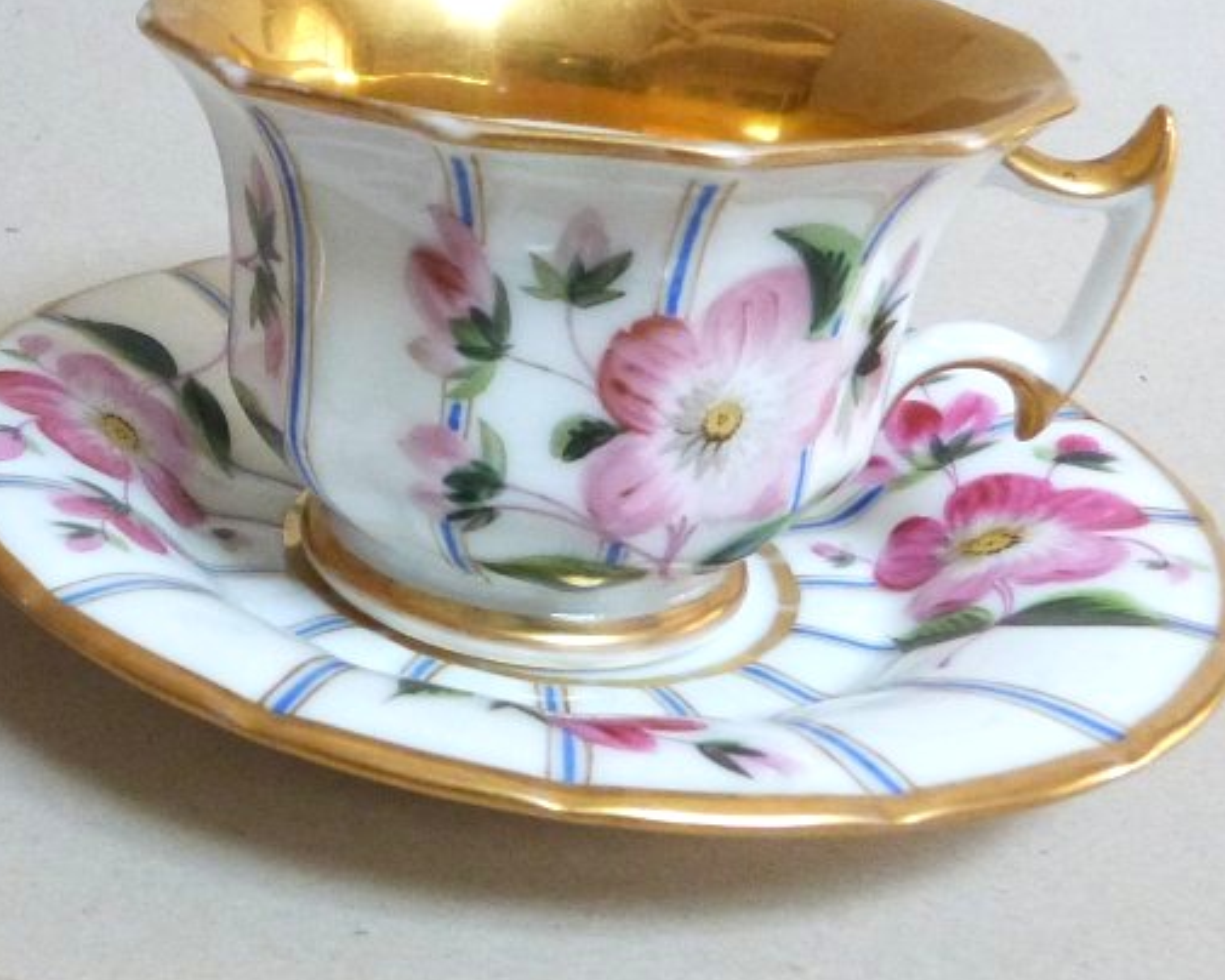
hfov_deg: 29.4
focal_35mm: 58
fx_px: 2103
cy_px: 267
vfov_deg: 26.0
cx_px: -112
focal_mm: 4.5
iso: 400
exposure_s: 1/60
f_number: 2.8
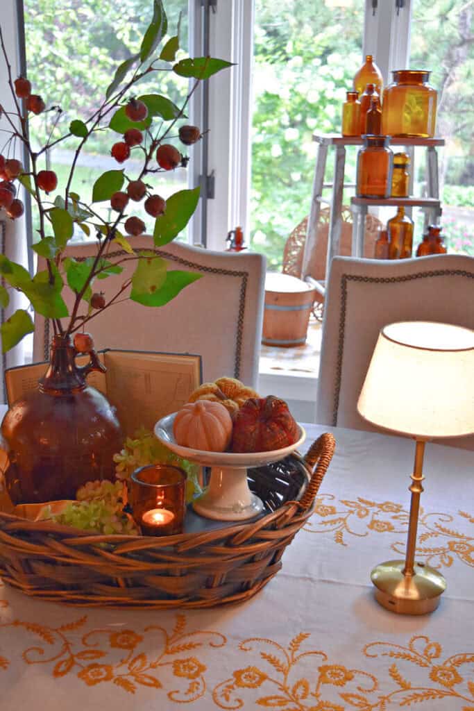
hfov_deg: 31.9
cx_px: 237
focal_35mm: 42
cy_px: 356
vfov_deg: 46.4
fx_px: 829
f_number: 4.2
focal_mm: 28
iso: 1600
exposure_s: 1/60
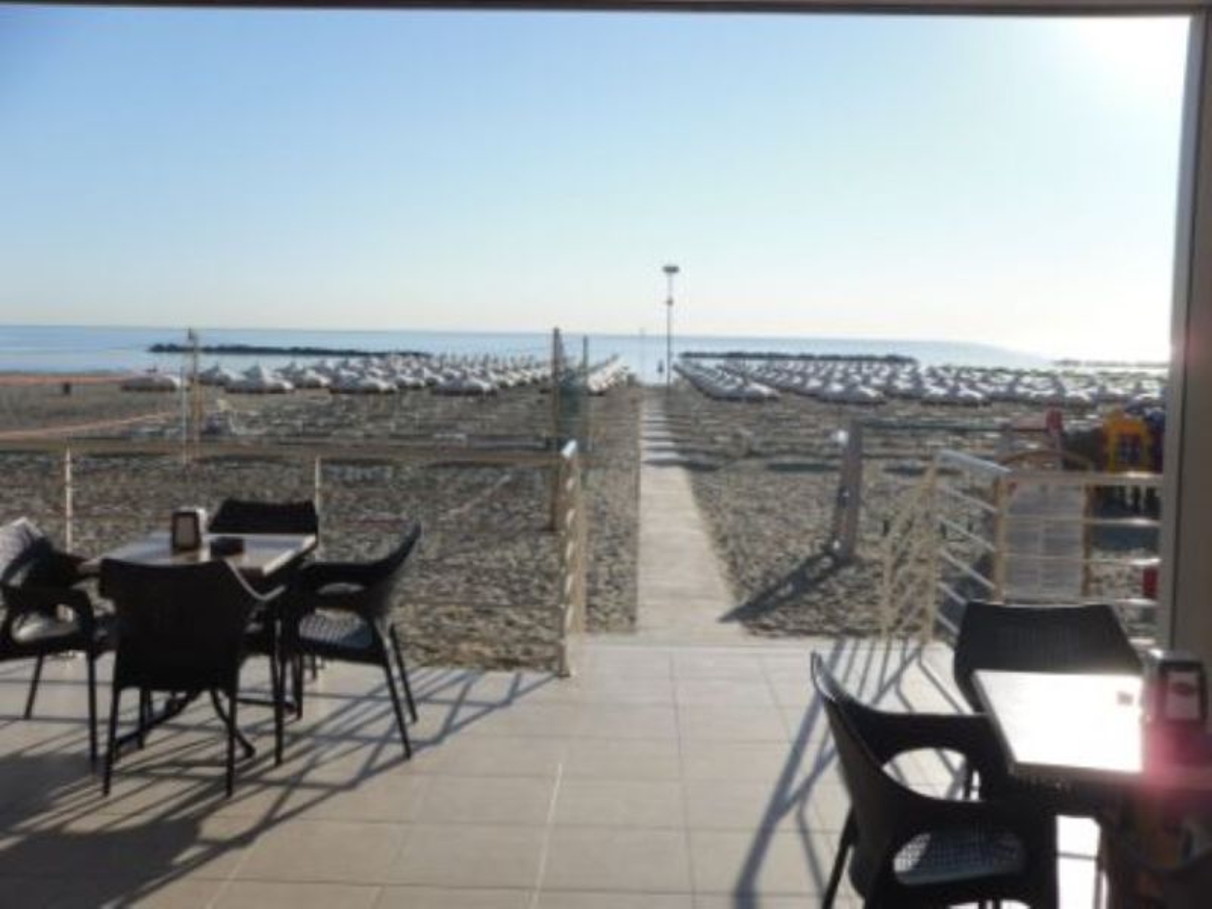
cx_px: 606
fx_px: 1225
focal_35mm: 35
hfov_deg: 52.6
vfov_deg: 40.7
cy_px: 454
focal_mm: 6.3
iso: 80
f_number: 8.2
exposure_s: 1/267
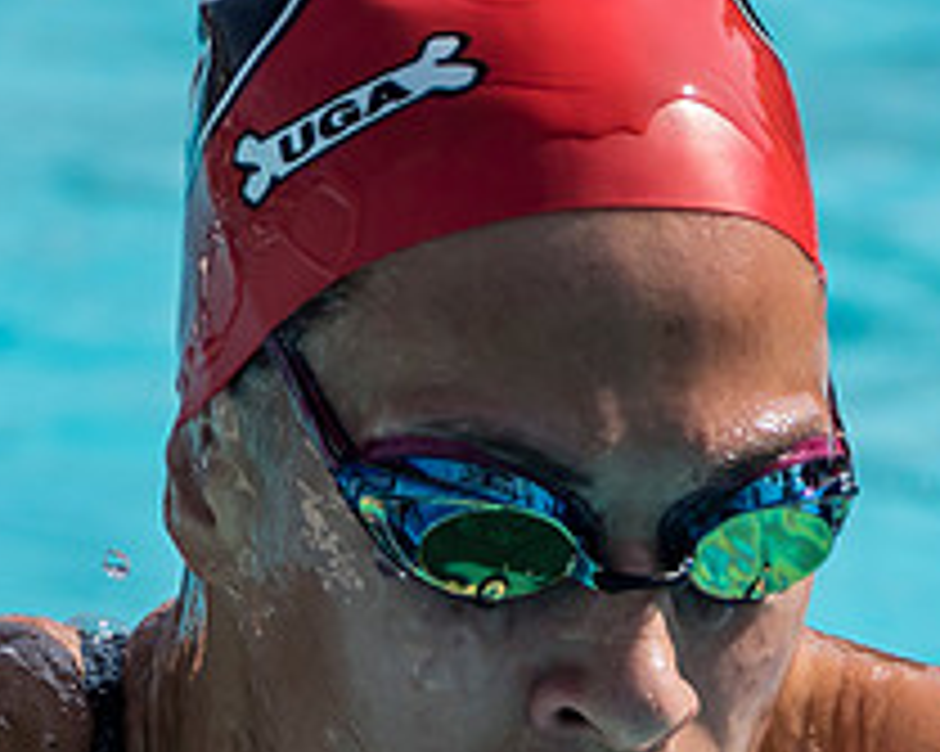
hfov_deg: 1.3
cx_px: 441
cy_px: 867
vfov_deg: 1.0
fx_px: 42351
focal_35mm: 1523
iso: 250
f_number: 5.6
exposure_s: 1/1250
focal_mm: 280
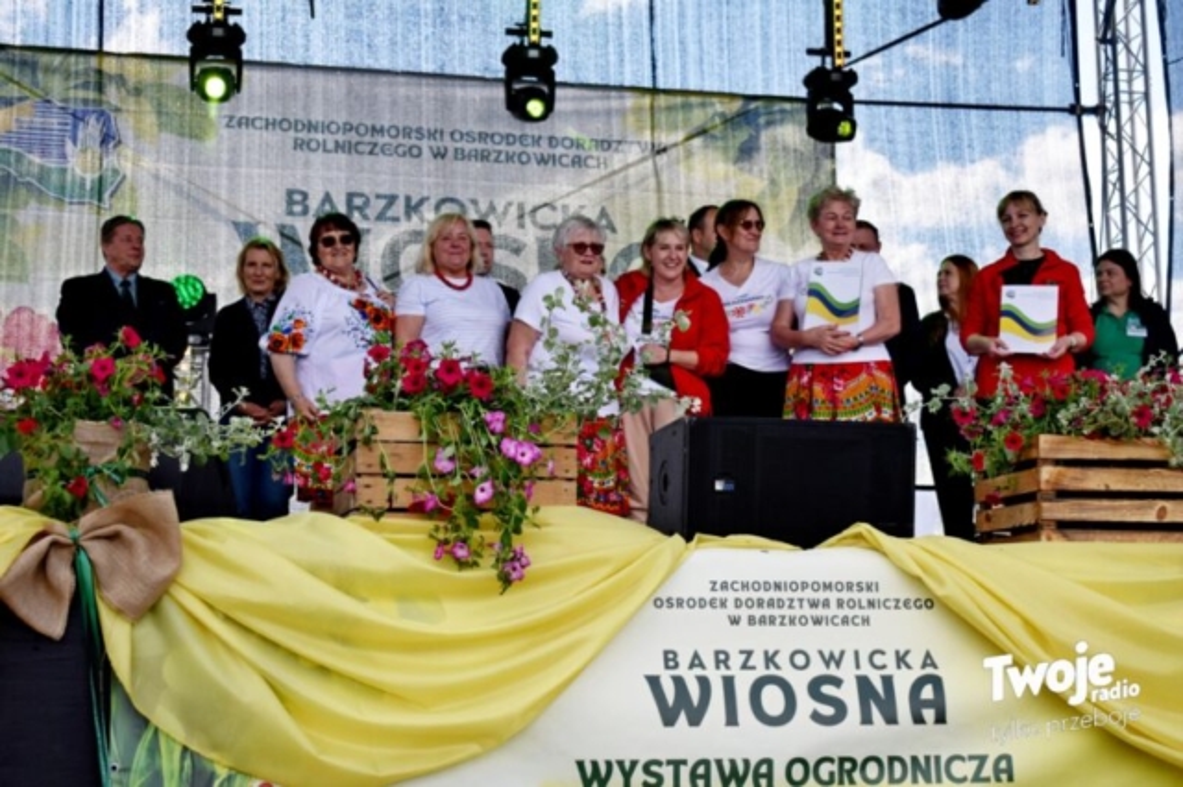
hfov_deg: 33.4
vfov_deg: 22.6
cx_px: 592
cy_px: 394
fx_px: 1971
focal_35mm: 60
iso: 400
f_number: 5
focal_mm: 40
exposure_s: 1/1250
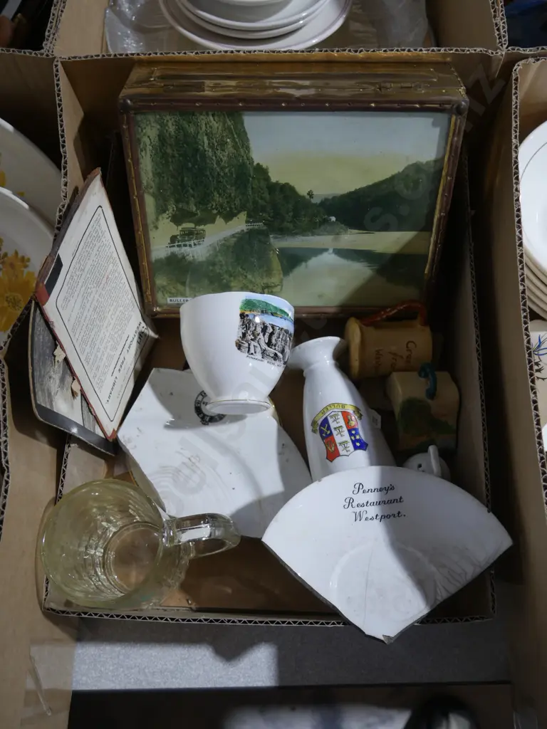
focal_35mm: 32
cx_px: 274
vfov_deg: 56.8
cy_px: 364
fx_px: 674
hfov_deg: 44.2
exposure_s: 1/60
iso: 500
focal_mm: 16
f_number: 3.6
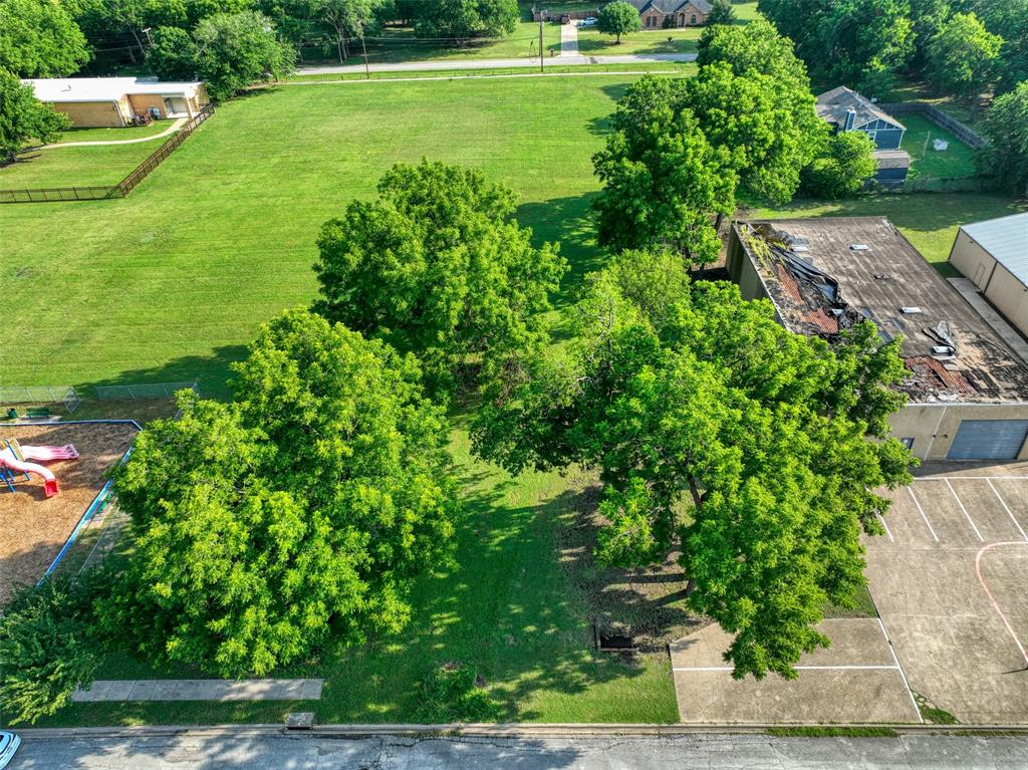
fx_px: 712
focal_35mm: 24
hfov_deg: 71.6
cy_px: 385
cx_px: 514
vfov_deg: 56.8
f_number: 2.8
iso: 100
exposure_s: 1/640
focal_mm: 12.3
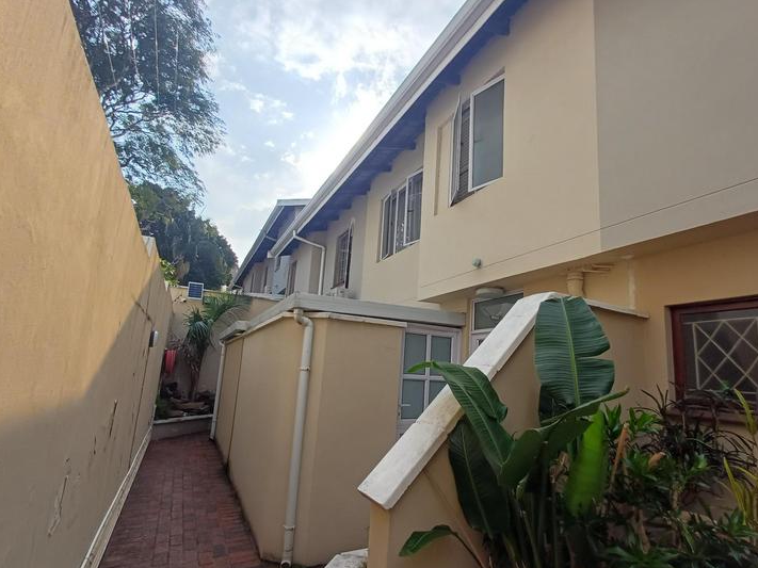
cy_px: 318
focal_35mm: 18
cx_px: 404
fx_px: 394
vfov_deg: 71.3
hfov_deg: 87.6
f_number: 2.2
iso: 40
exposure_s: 1/705
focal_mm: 1.64
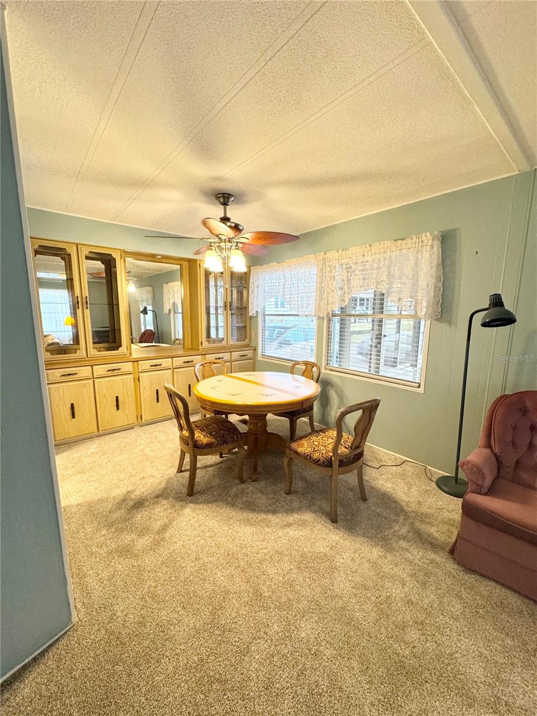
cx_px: 268
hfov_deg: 85.7
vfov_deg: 102.1
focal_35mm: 14
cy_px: 358
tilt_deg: -8.9
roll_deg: -0.5
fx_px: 290
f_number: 2.2
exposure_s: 1/120
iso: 320
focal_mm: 2.22
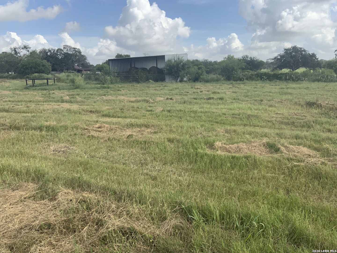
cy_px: 126
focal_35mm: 29
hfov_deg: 61.7
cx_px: 168
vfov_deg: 48.2
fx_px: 282
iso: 16
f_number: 1.8
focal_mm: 3
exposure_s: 1/1490
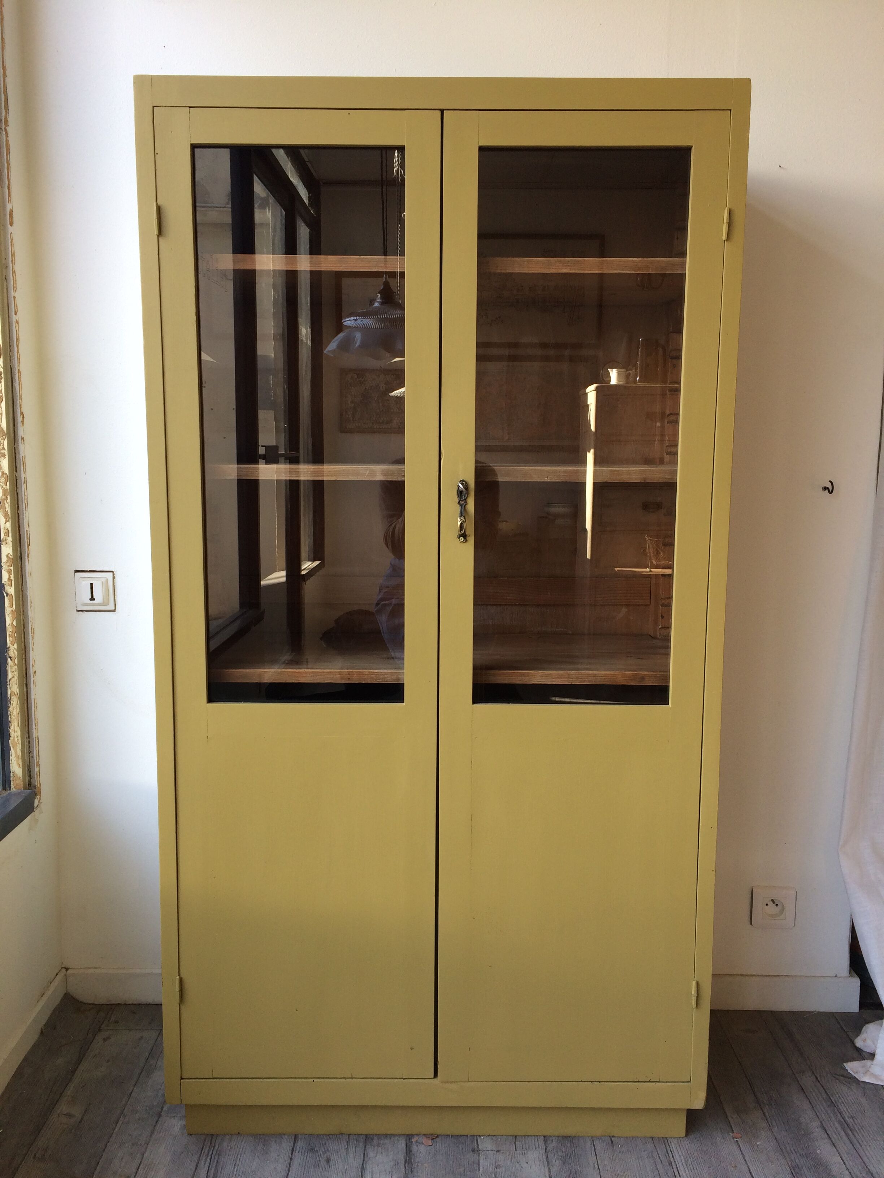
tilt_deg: -8.2
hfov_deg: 48.2
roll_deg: +0.2
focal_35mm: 29
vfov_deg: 61.7
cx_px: 442
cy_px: 589
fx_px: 987
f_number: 2.2
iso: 40
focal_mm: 4.15
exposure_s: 1/100
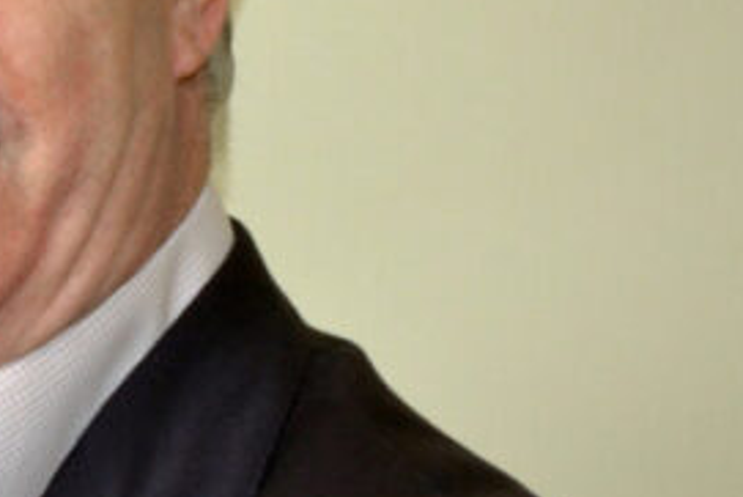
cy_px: 224
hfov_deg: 9.0
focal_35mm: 227
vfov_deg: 6.1
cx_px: -63
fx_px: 4687
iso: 800
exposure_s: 1/20
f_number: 5
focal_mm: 40
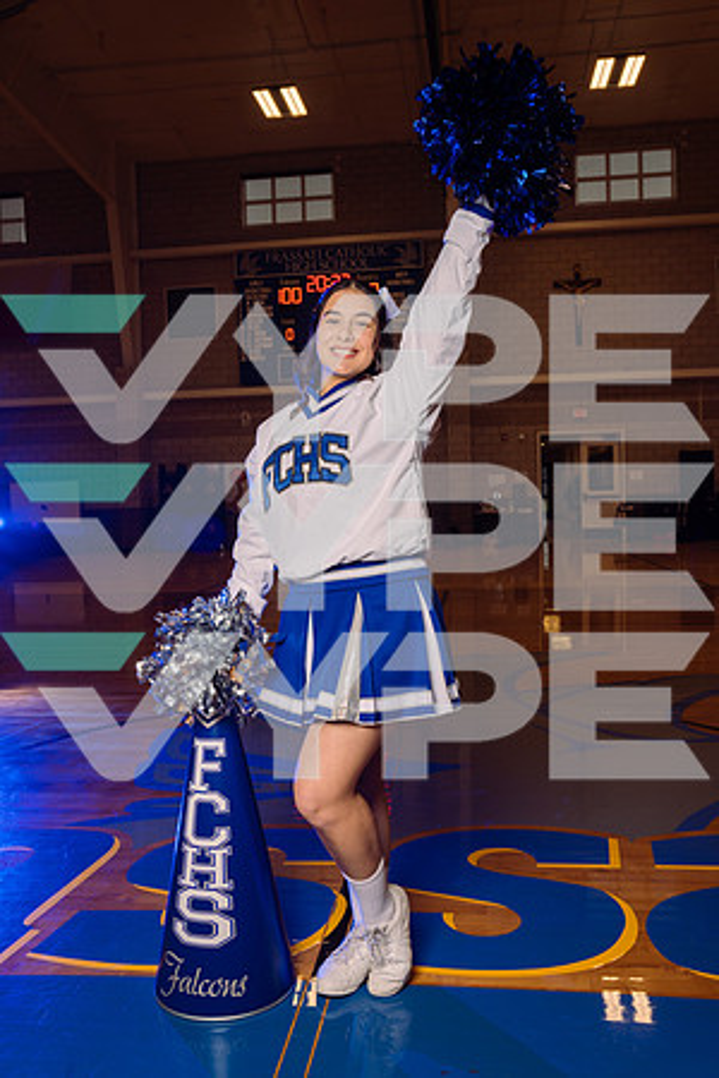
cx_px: 360
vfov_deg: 60.3
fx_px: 929
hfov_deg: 42.3
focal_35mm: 31
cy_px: 539
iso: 250
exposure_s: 1/200
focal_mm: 31
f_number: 9
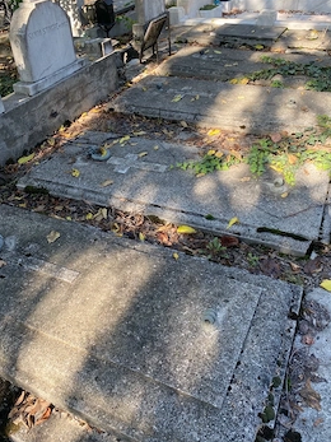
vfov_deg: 59.8
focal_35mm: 30
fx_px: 383
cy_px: 194
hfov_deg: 46.7
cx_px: 145
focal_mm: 4.25
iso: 32
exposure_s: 1/235
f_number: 1.8
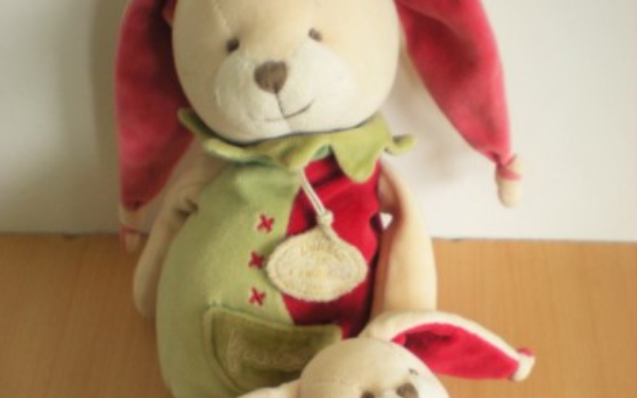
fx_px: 937
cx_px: 318
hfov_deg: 37.6
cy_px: 336
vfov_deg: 23.5
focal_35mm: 54
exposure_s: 1/26
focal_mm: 6.3
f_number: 3.1
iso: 200
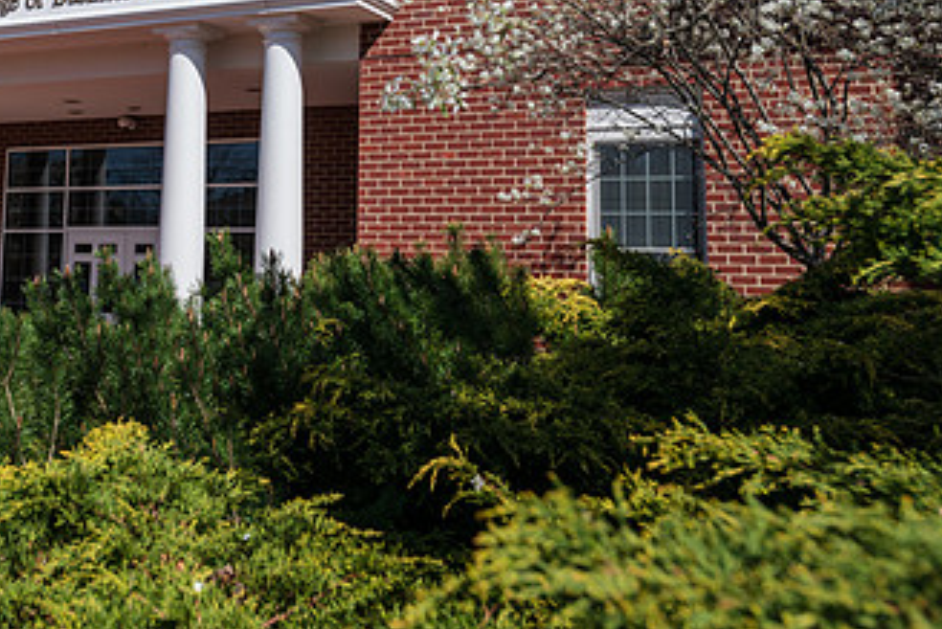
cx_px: 169
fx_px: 1387
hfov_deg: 36.1
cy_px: 76
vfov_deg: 24.9
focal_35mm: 53
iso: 320
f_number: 7.1
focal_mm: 30
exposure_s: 1/320
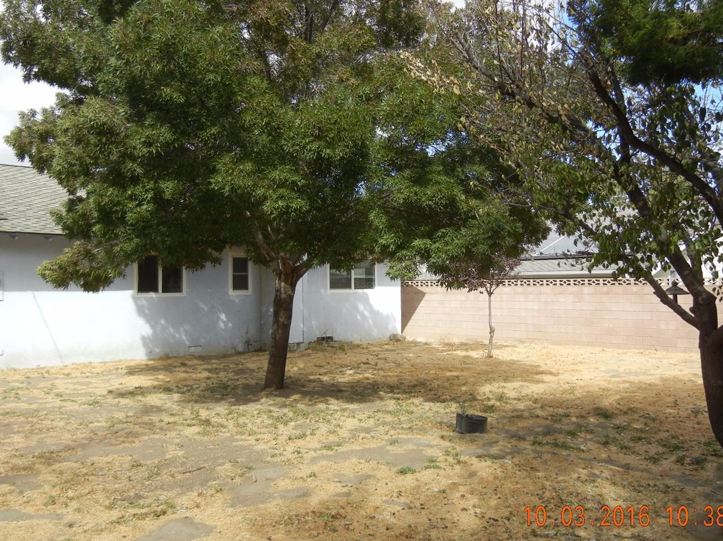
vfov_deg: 40.7
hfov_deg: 52.7
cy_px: 266
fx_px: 731
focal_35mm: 35
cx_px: 360
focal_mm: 5.4
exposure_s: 1/654
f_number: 3.5
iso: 160
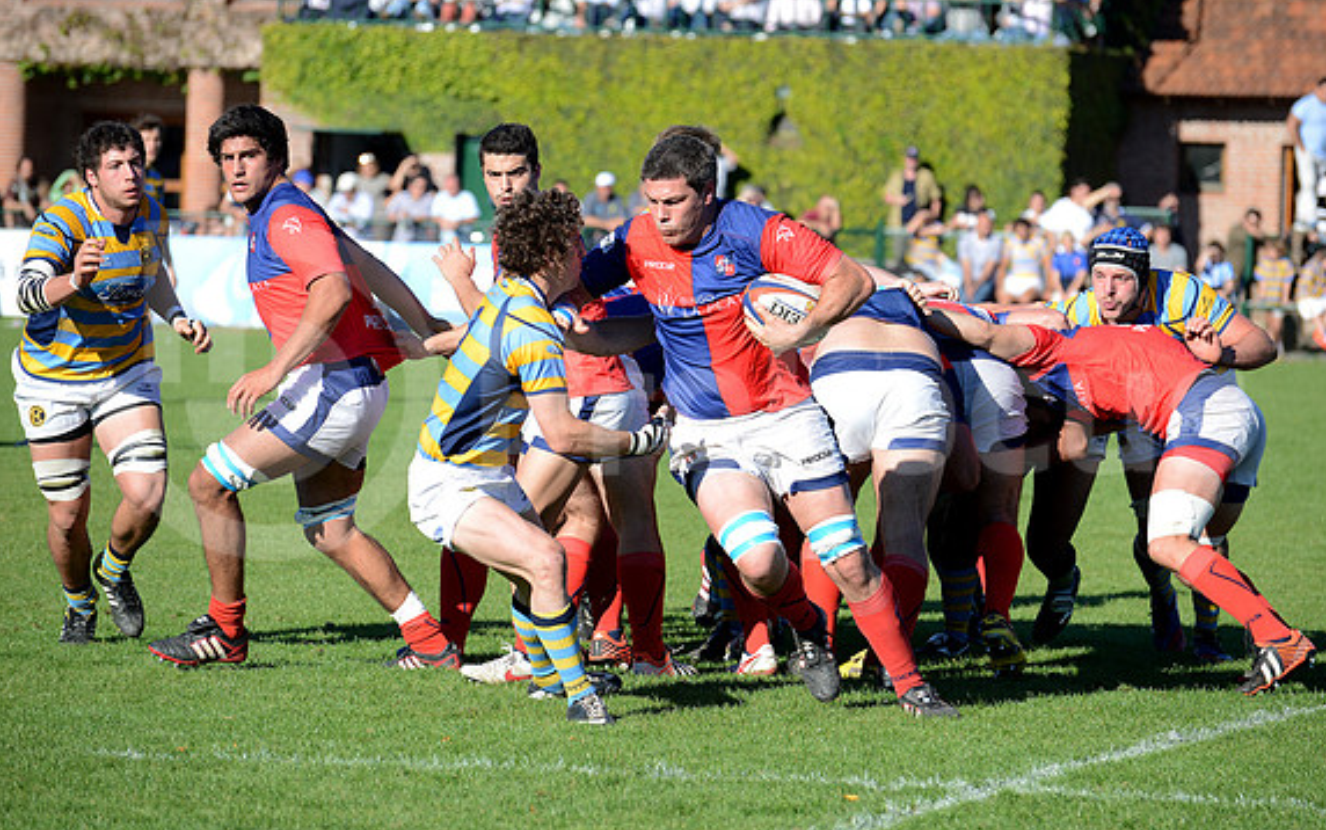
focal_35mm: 186
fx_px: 6724
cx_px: 668
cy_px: 395
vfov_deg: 7.1
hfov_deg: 11.3
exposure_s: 1/1000
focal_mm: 180
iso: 320
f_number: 5
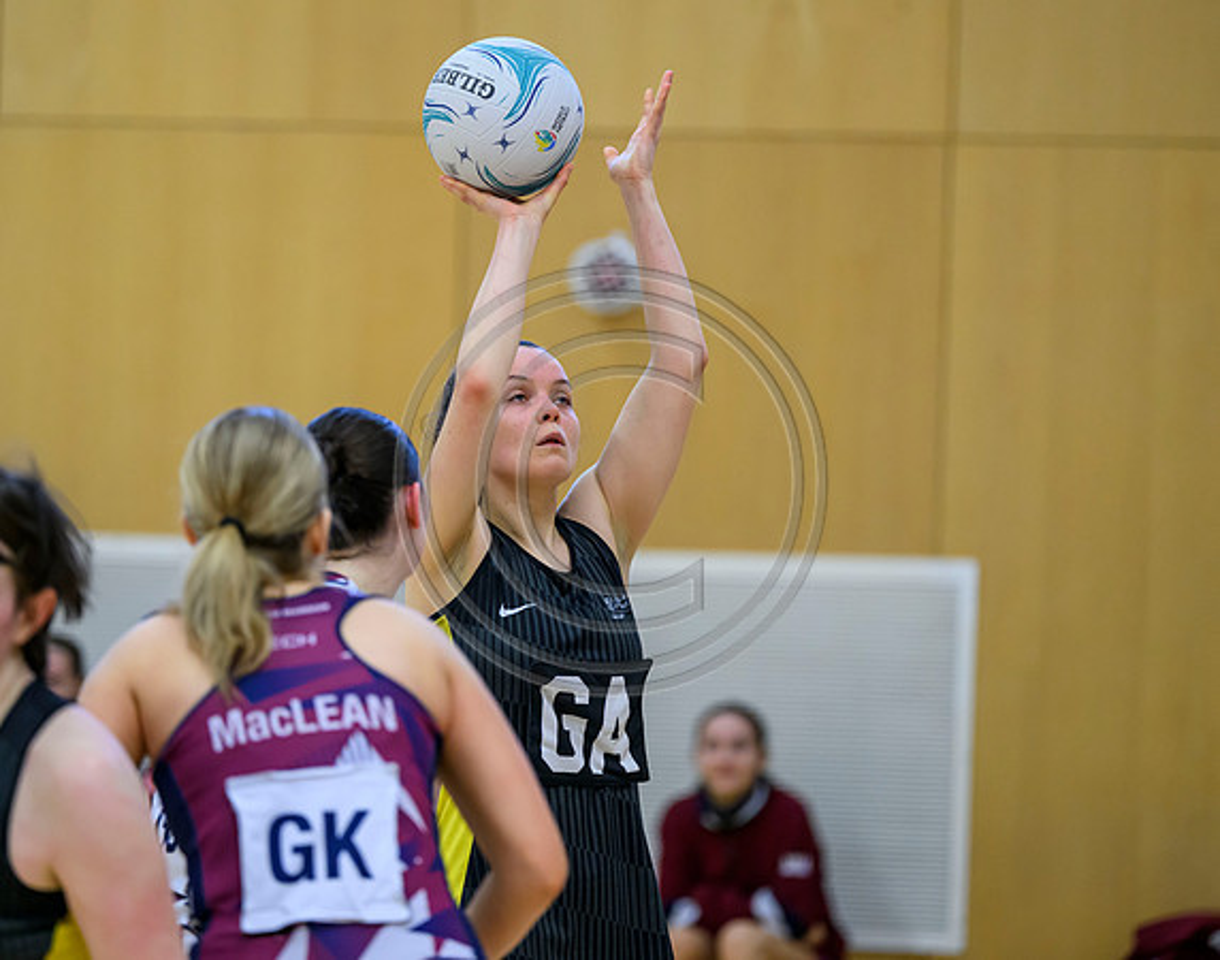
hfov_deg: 8.6
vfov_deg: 6.7
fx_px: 8146
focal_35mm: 227
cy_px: 482
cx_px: 498
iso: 3200
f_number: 3.2
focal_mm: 200
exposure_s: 1/800
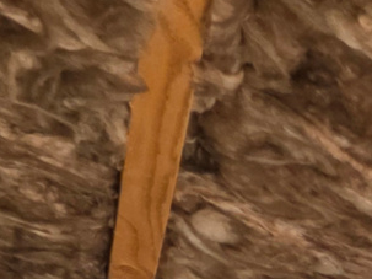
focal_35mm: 88
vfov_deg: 10.0
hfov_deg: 11.9
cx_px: 1089
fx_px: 945
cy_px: 929
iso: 40
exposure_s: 1/280
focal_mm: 2.2
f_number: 1.9
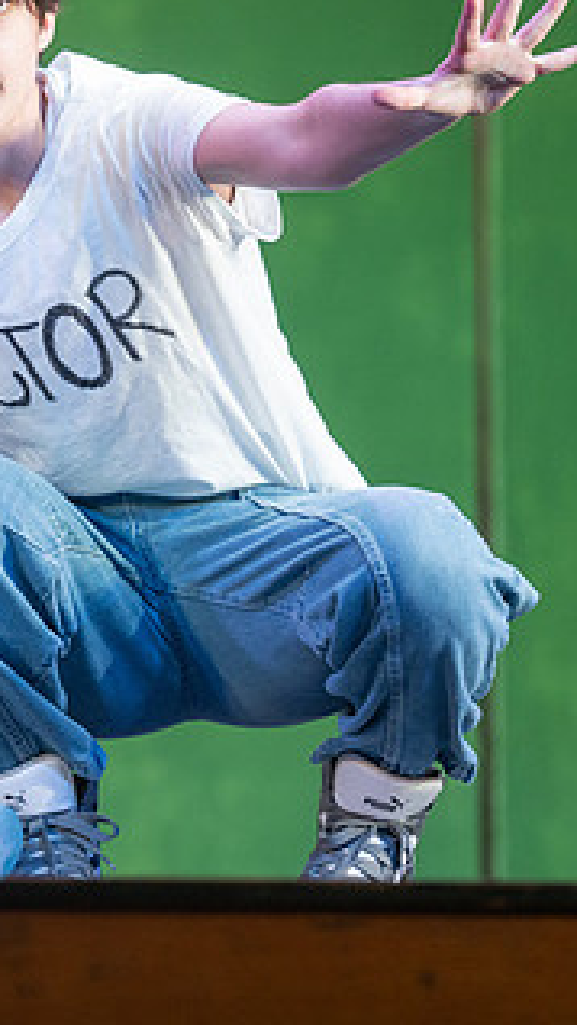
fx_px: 11363
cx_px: 143
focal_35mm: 418
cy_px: 283
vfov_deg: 5.2
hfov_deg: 2.9
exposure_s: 1/320
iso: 640
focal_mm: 175
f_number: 2.8
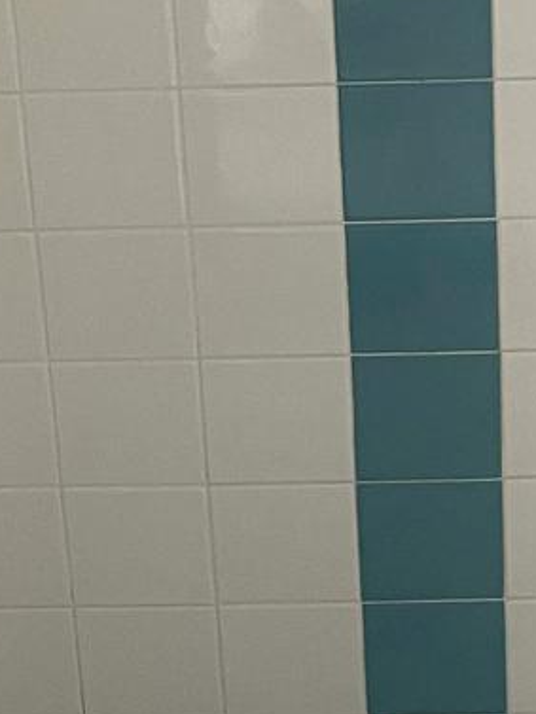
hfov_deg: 13.9
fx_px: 2187
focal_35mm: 106
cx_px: 396
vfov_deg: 17.6
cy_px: -169
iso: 250
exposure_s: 1/60
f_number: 1.6
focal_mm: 4.2
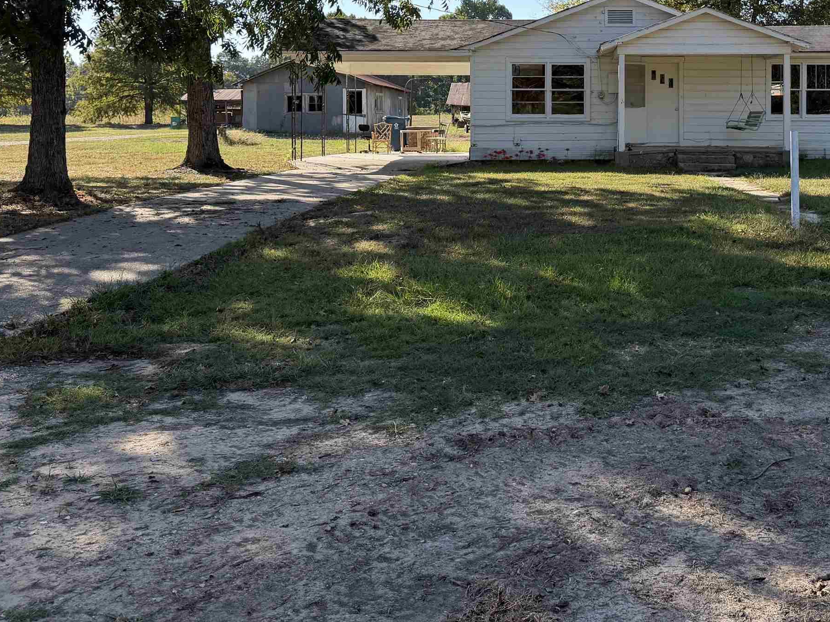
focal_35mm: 41
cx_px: 623
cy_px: 115
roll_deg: +0.0
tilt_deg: -0.6
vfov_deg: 34.0
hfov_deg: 44.2
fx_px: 983
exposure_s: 1/2907
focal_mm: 6.76
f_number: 1.78
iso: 100
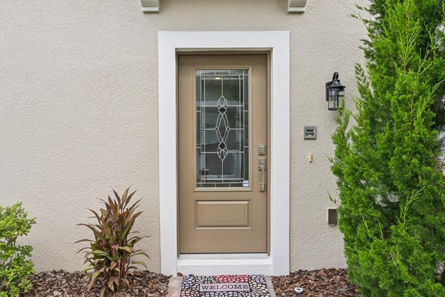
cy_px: 145
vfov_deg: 48.0
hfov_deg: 67.3
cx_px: 215
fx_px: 334
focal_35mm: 27
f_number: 13
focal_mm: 16
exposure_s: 1/50
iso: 200
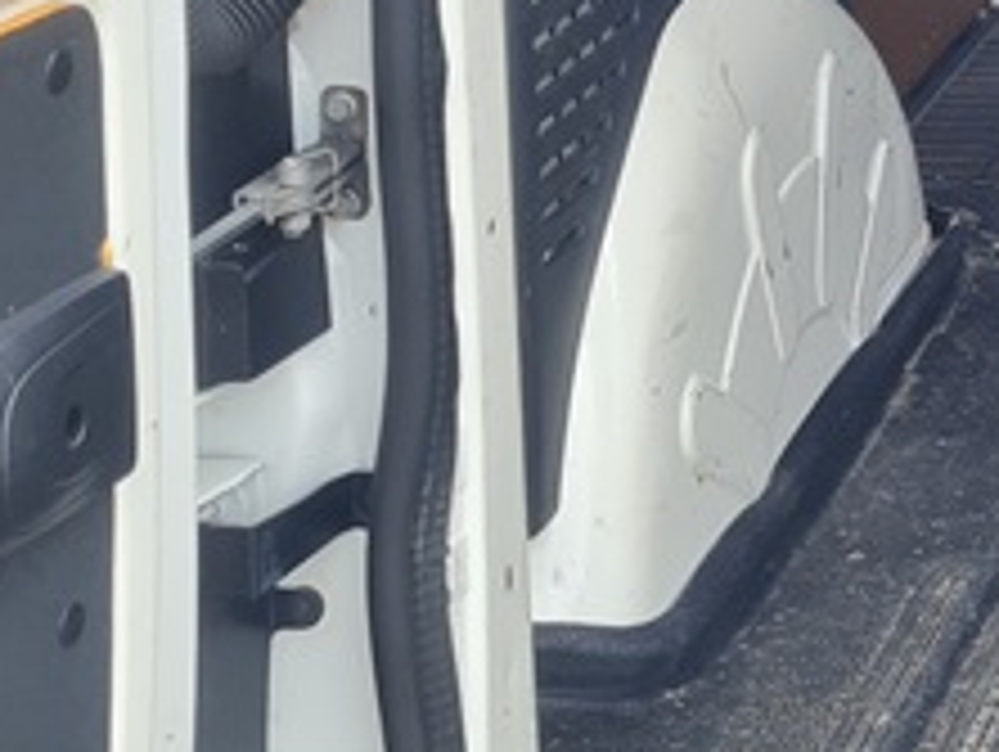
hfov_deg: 14.6
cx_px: 1814
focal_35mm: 118
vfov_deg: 12.4
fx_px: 3409
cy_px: -86
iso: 50
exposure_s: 1/289
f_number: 1.8
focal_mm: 5.4
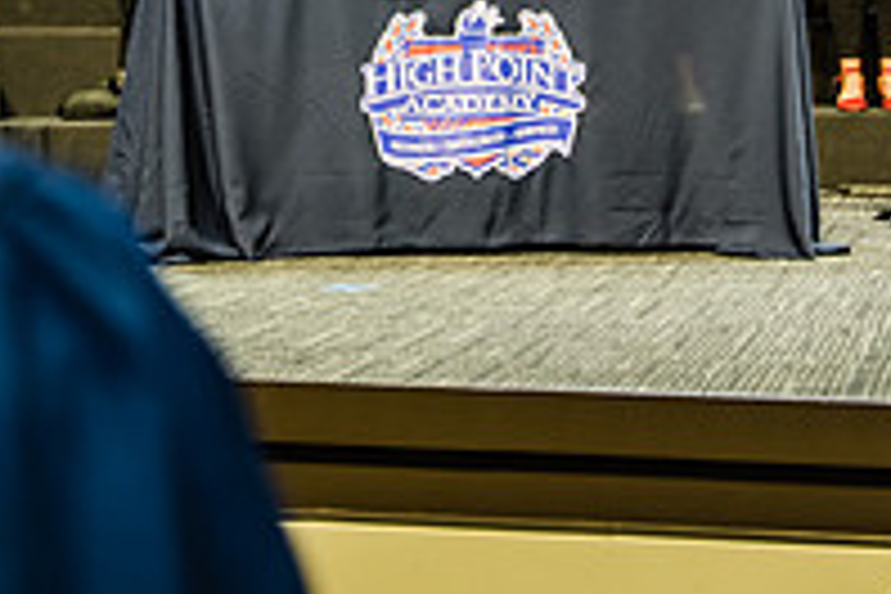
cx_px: 486
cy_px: -214
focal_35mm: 123
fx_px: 3044
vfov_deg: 10.8
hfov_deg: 16.6
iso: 800
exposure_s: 1/40
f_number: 4.5
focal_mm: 42
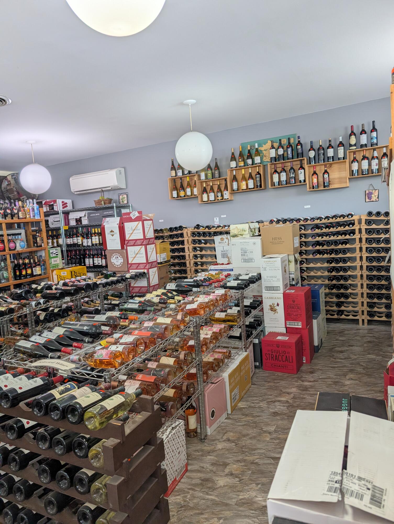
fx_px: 363
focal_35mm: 24
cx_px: 197
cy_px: 262
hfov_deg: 56.9
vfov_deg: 71.5
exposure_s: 1/120
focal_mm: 6.9
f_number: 1.68
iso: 28
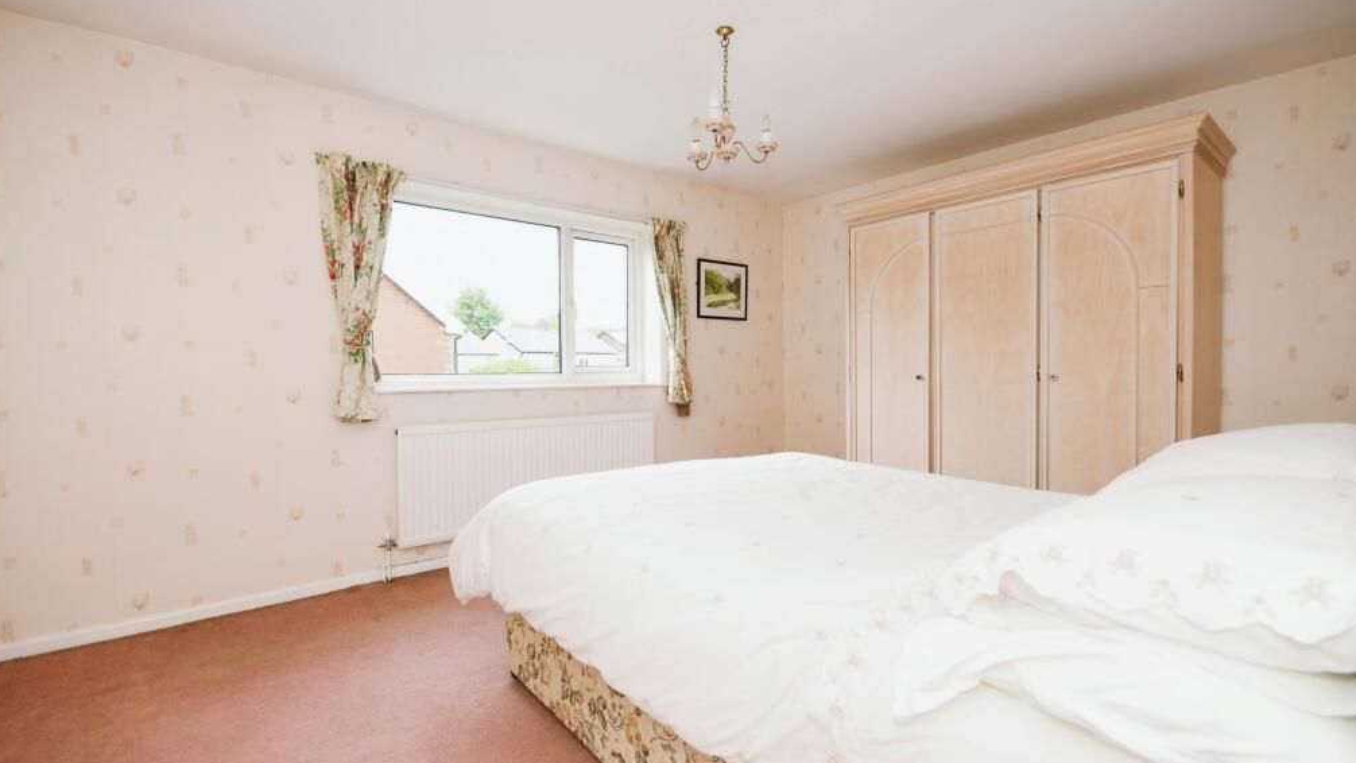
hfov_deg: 99.4
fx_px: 575
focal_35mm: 16
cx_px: 674
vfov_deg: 67.1
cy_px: 381
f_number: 8
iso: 400
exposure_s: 1/60
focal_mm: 10
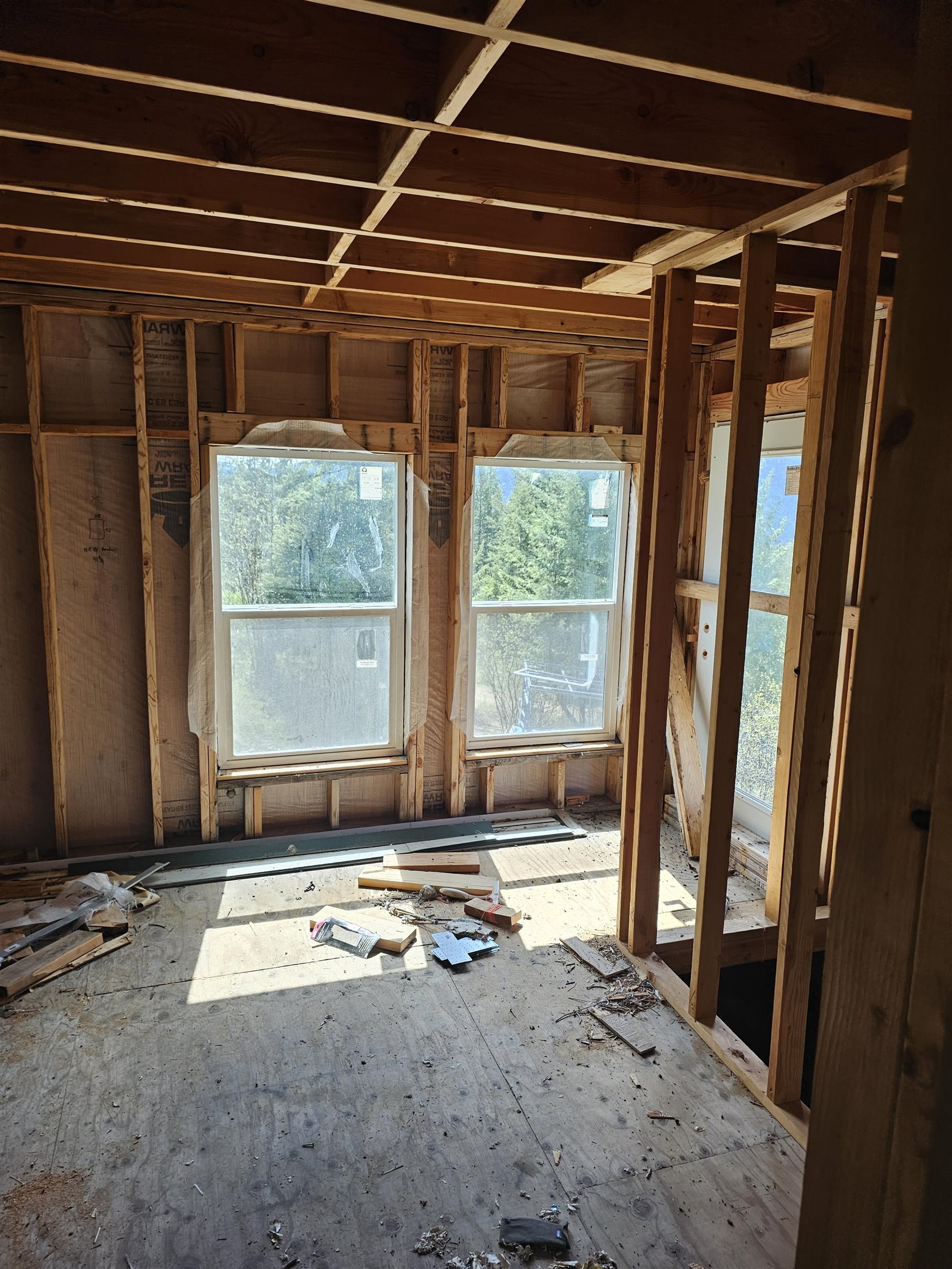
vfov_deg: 73.9
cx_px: 476
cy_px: 634
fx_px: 843
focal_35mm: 23
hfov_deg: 58.9
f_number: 1.7
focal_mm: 6.3
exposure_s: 1/180
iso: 40
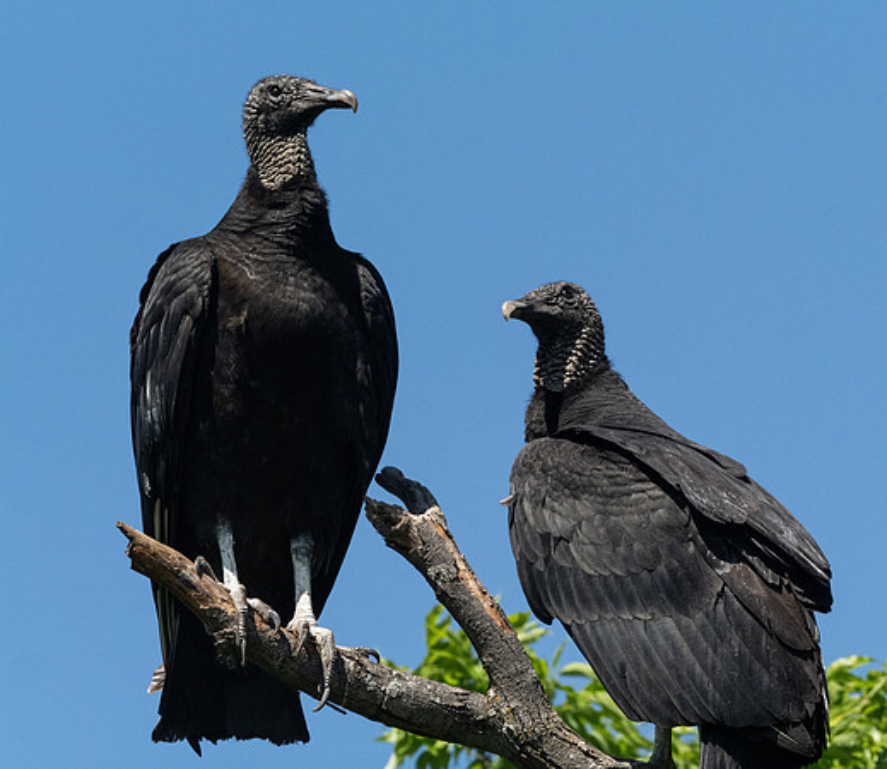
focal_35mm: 954
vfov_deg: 1.7
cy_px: 369
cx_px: 533
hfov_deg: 2.0
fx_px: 25889
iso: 1000
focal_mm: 420
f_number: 8
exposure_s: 1/2000
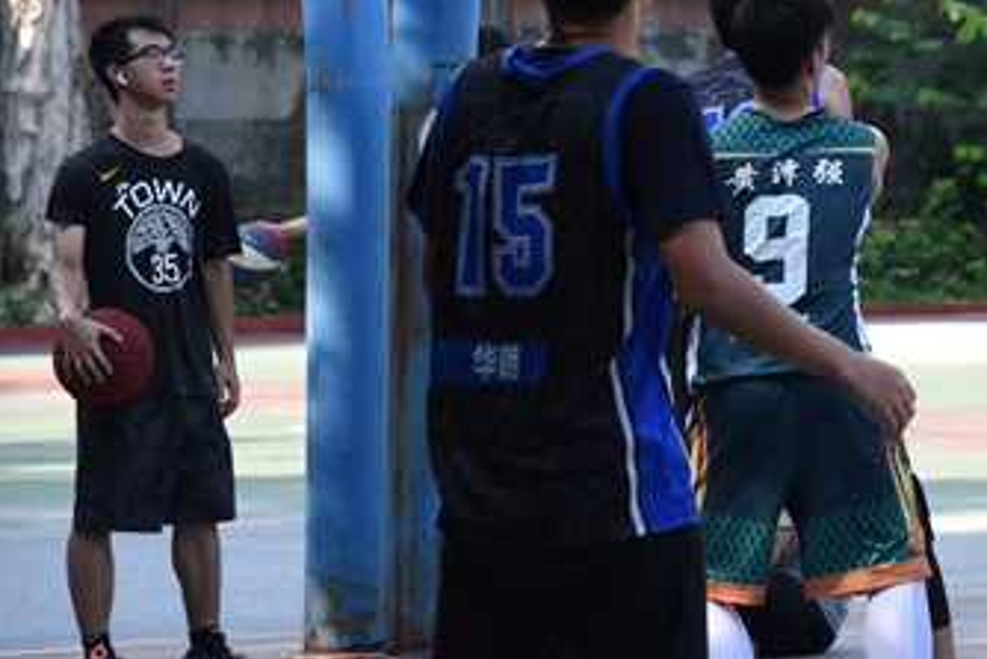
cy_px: -62
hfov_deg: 8.0
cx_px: 1232
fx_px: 7021
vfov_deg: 5.4
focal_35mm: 256
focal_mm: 95
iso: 400
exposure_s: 1/400
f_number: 5
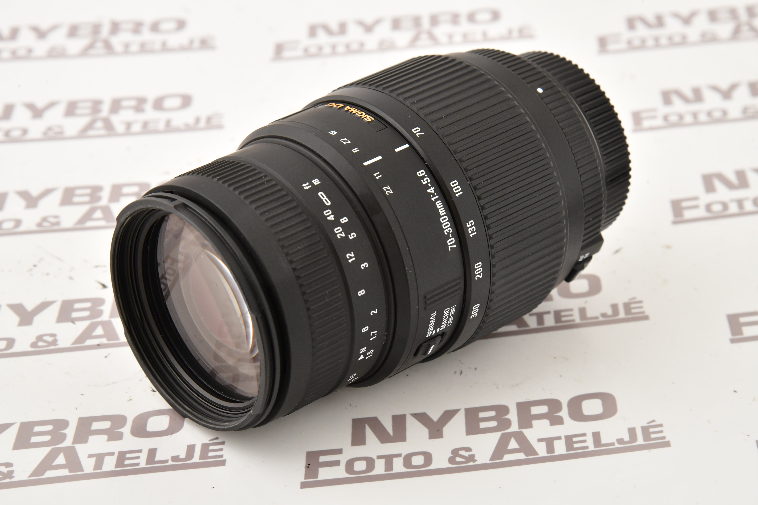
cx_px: 379
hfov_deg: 17.1
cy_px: 252
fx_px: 2526
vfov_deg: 11.4
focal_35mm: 120
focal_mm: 120
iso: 1600
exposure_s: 1/160
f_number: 14
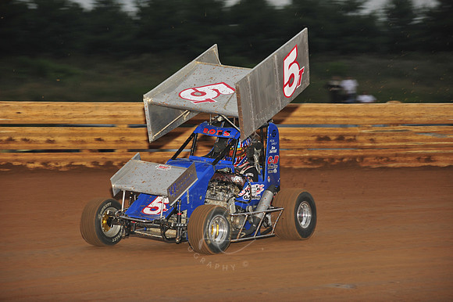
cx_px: 226
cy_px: 151
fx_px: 1823
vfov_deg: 9.5
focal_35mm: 145
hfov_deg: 14.2
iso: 800
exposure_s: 1/320
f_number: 6.3
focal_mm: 145
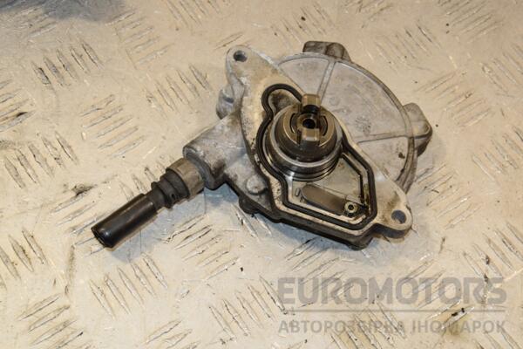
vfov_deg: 17.5
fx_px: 1133
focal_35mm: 78
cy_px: 174
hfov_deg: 26.0
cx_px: 262
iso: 800
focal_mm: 52
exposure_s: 1/200
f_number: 10
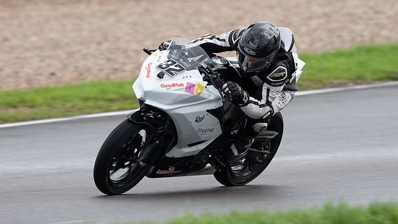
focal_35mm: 1112
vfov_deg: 1.1
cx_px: 234
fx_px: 11734
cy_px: 99
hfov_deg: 1.9
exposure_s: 1/500
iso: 200
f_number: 5.6
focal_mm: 600
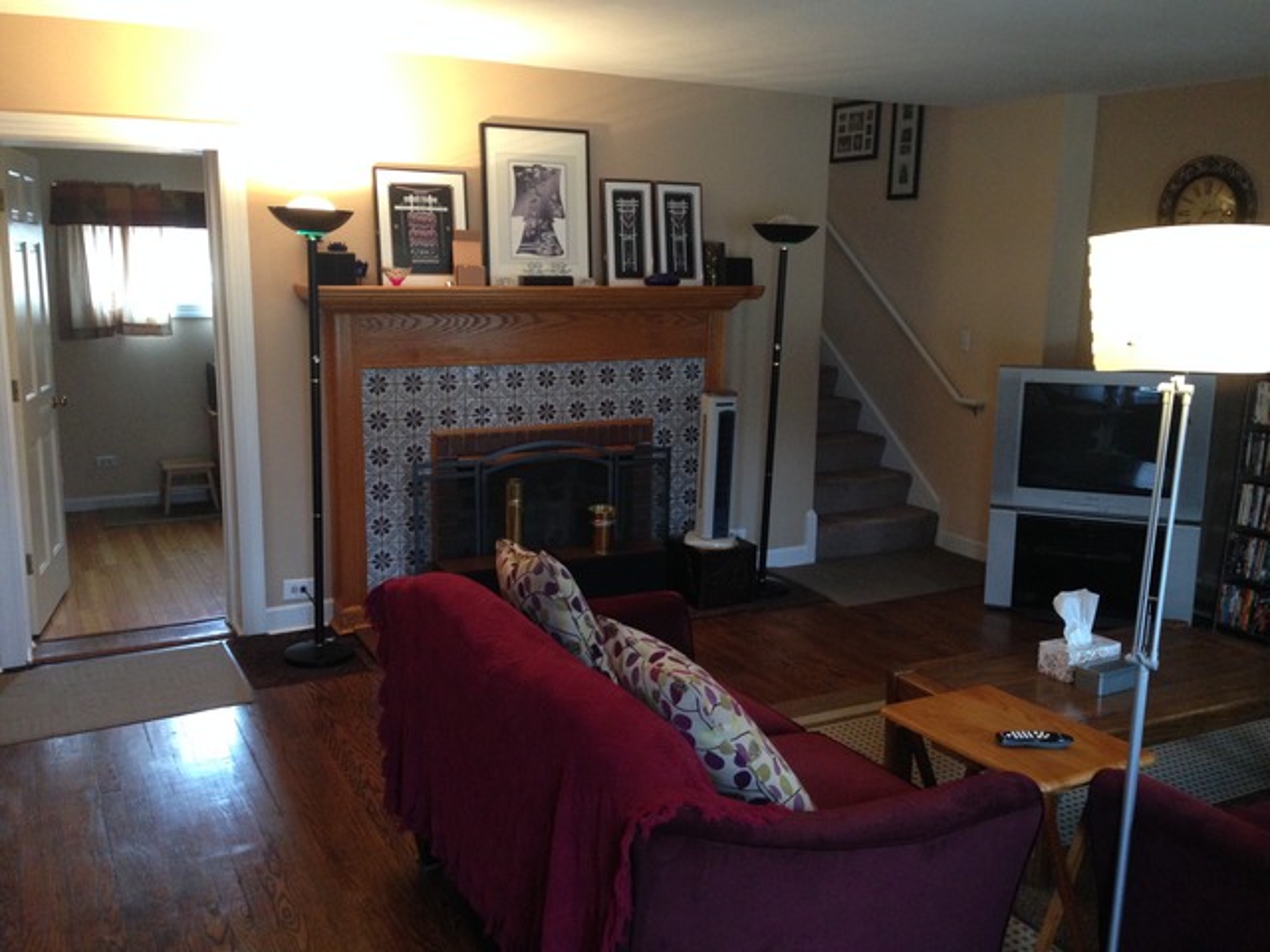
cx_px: 635
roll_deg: -0.7
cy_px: 476
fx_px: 1211
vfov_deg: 42.9
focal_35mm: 33
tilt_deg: -11.1
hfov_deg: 55.4
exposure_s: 1/20
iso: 200
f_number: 2.4
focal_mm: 4.12
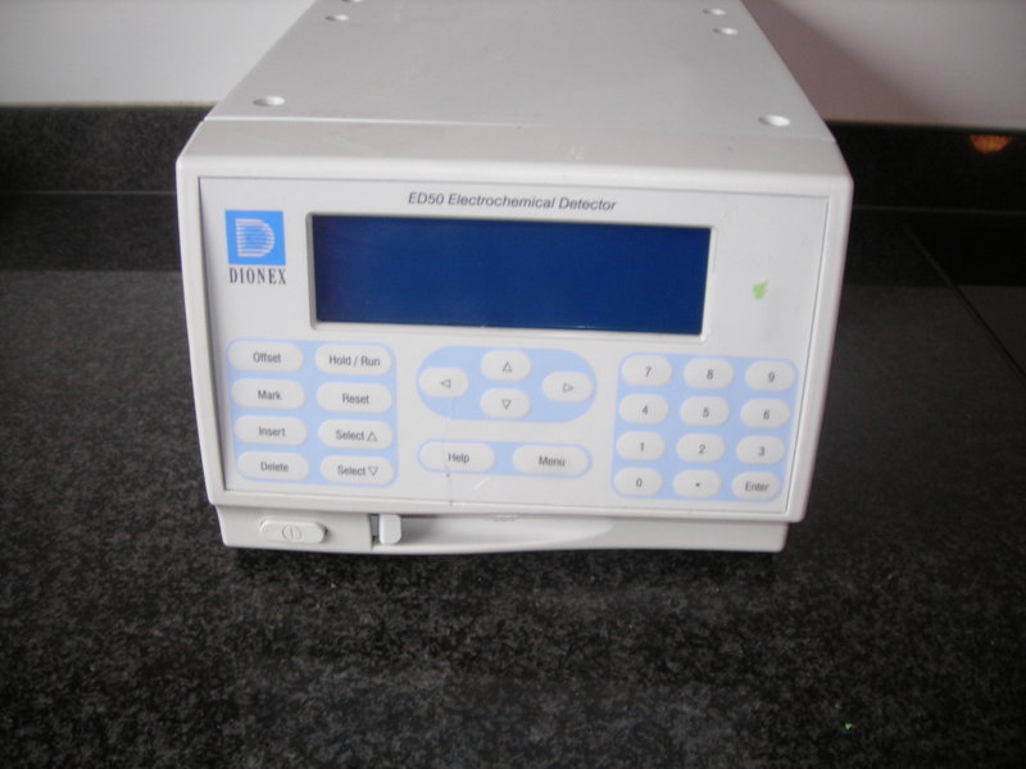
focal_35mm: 38
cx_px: 513
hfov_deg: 49.0
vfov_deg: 37.7
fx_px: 1126
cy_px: 384
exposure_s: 1/5.5
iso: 200
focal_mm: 6.3
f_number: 3.2
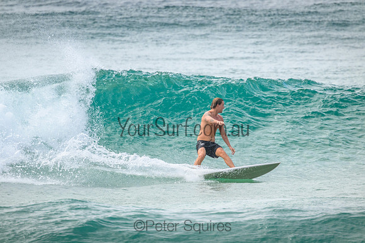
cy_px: 122
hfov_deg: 2.6
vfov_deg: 1.7
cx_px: 182
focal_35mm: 800
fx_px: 8113
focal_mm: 800
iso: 1250
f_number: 11
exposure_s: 1/2000
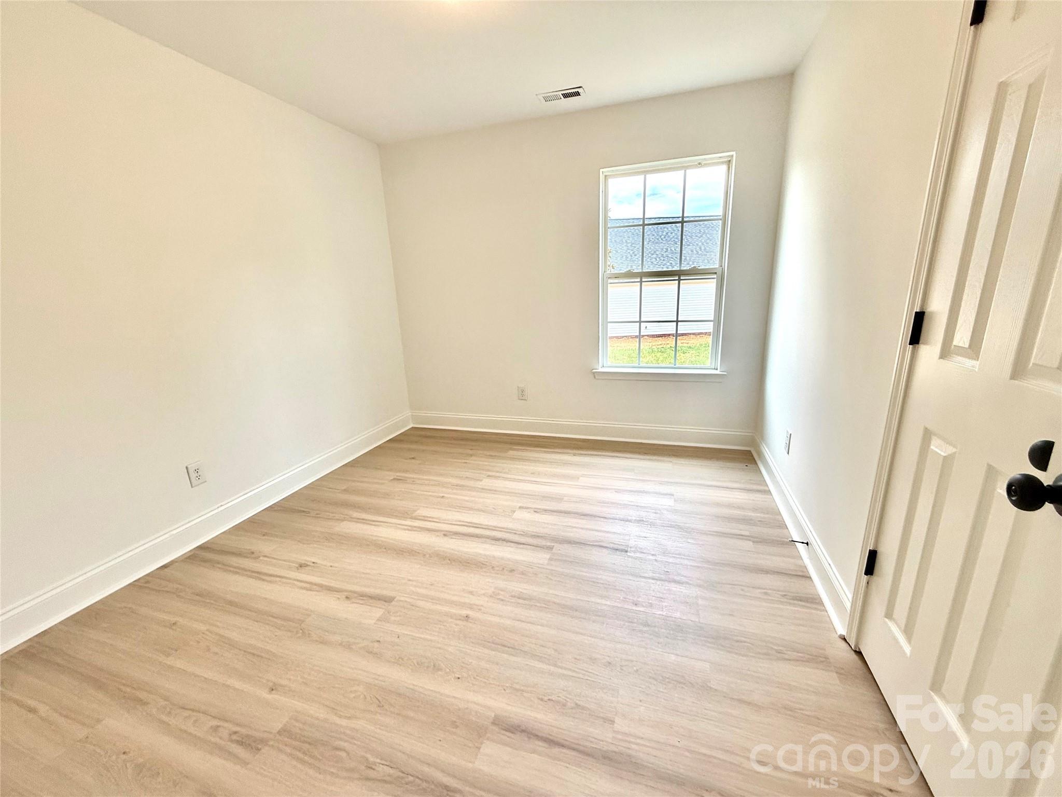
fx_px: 430
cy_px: 398
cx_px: 531
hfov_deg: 102.1
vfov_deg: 85.7
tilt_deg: -14.5
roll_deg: +2.1
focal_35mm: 14
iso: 64
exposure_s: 1/188
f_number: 2.2
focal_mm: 2.22
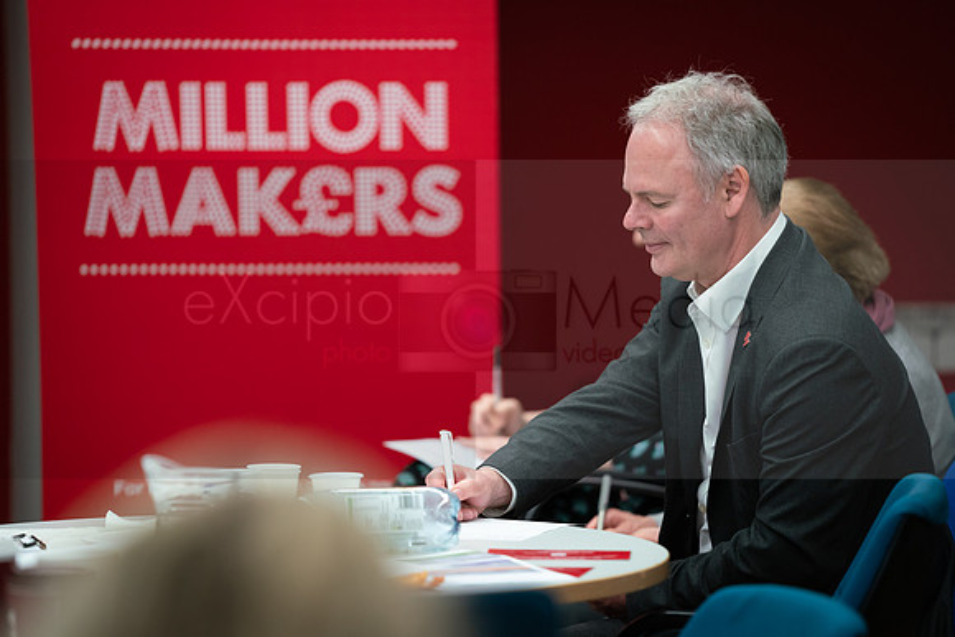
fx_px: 5438
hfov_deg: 10.0
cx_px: 478
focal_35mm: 205
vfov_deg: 6.7
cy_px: 318
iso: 2000
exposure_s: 1/200
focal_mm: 200
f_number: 2.8
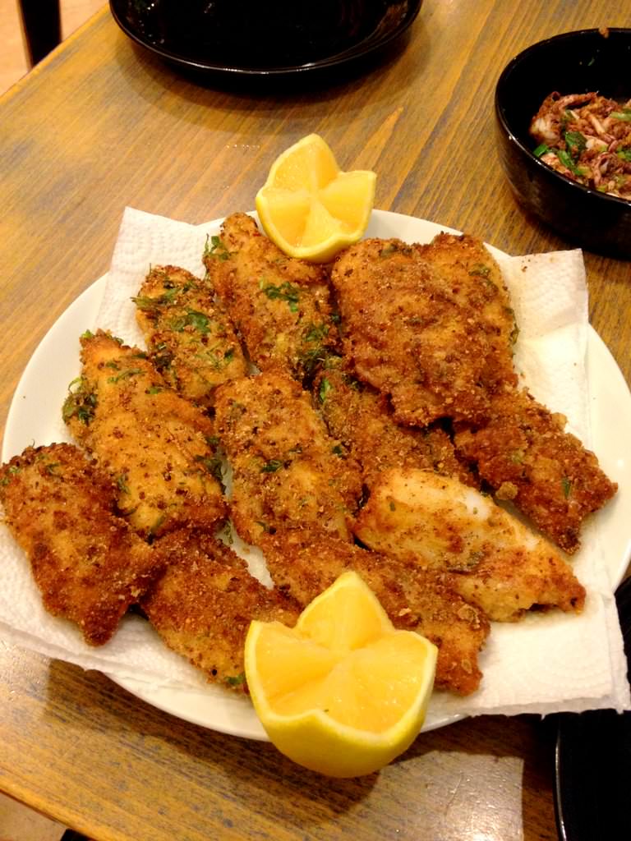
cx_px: 316
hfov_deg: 40.7
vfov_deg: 52.6
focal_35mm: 35
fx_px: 851
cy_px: 420
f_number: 2.4
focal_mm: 4.28
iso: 250
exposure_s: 1/20
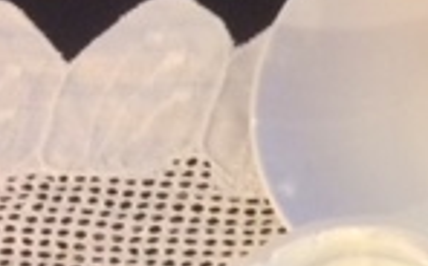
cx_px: 894
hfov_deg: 13.3
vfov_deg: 9.6
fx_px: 1549
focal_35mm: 133
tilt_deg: -59.5
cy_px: 373
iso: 320
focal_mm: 4.15
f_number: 2.2
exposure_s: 1/33
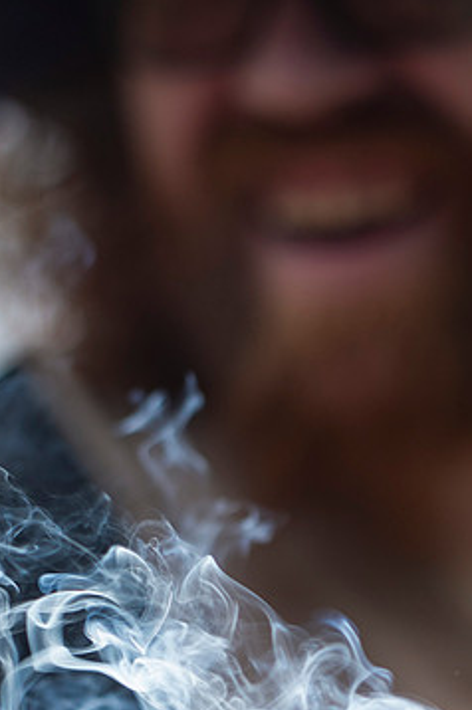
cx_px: 451
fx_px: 2640
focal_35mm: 134
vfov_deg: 14.6
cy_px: 936
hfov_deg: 10.1
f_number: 2.8
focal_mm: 50
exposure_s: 1/2000
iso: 200
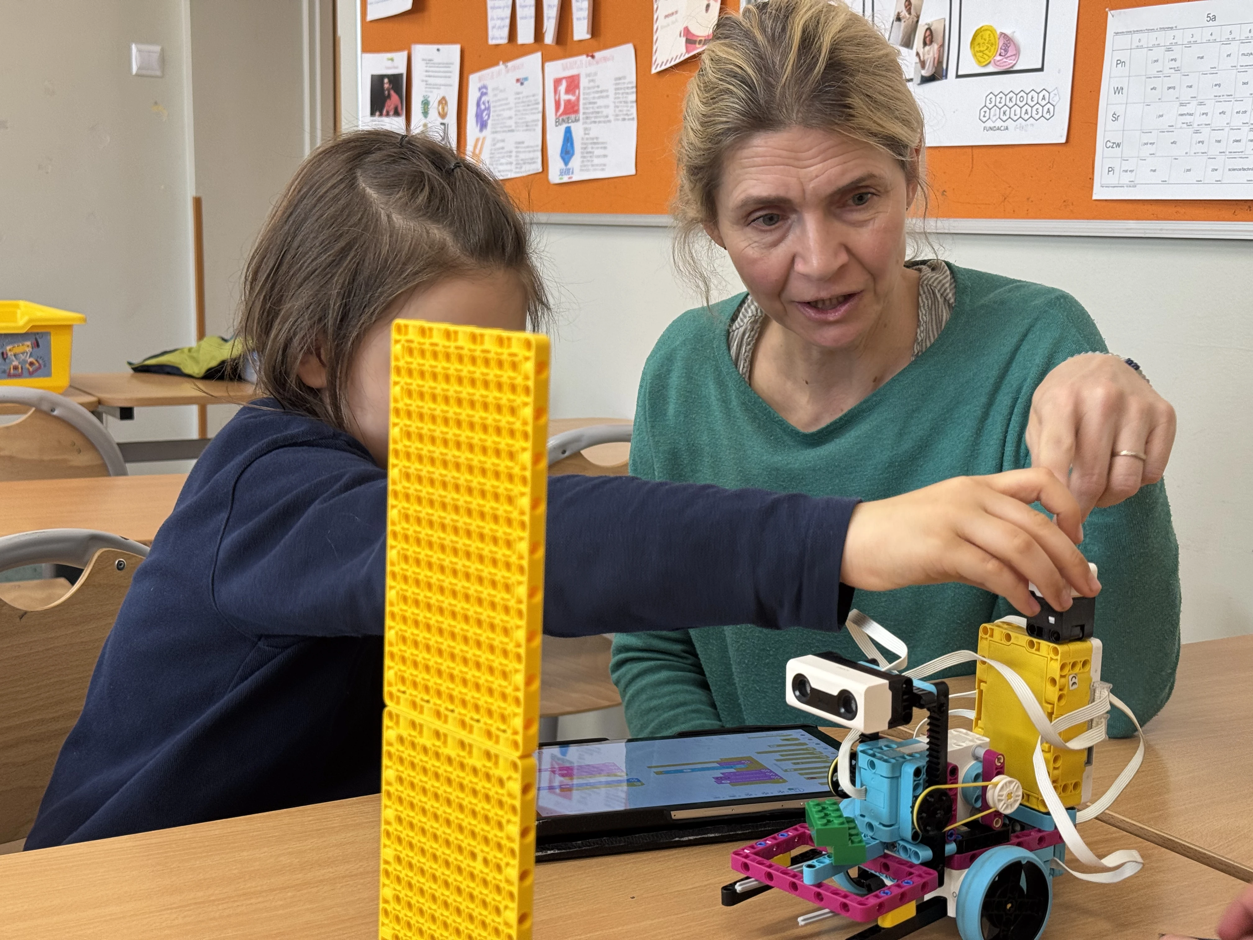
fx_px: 1737
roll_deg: -1.0
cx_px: 626
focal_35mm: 48
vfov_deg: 30.3
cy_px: 470
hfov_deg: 39.7
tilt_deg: -7.9
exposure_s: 1/100
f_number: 1.78
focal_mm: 6.76
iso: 80
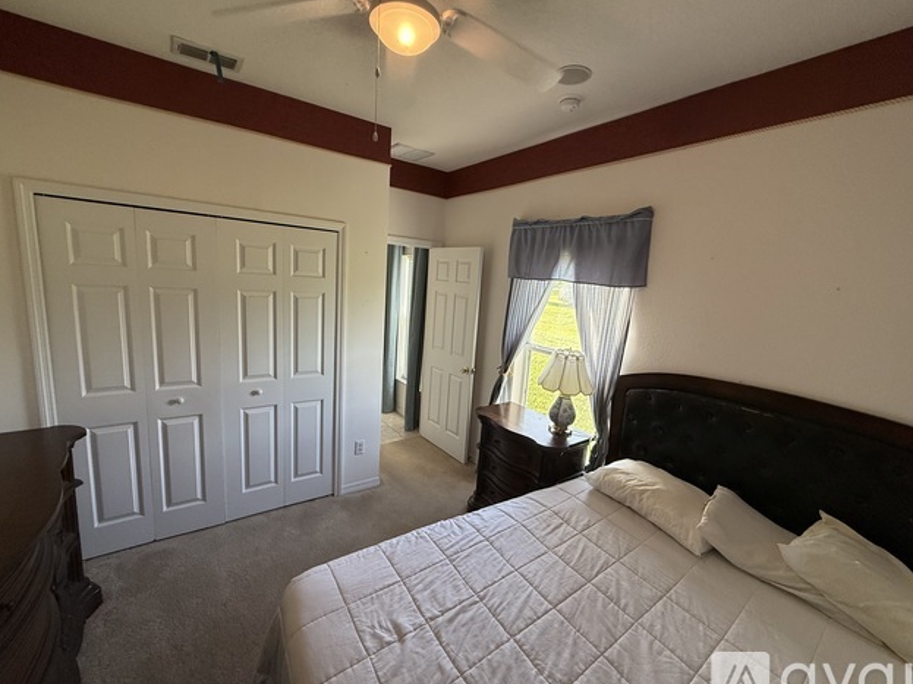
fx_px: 396
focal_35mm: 15
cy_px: 344
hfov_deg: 98.2
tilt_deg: -9.2
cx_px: 459
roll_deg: -3.7
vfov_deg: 81.7
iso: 200
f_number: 2.2
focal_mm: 2.22
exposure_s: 1/120
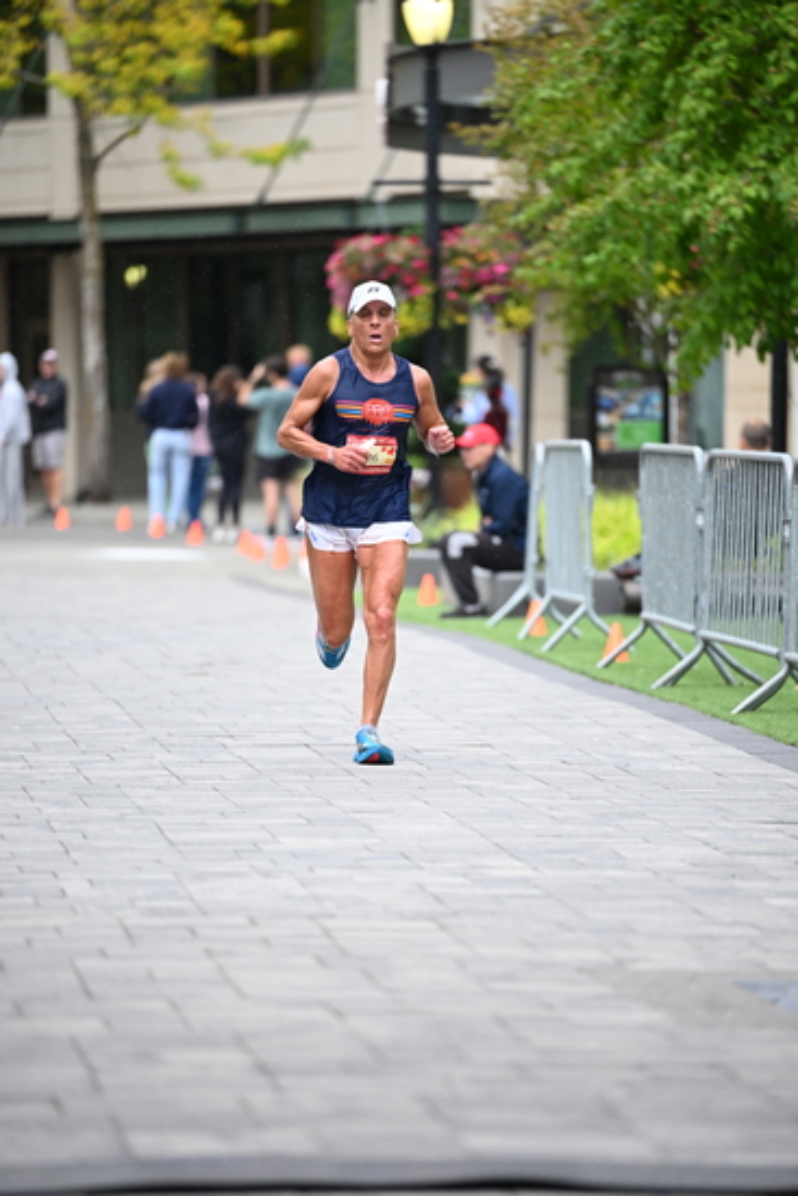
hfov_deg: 6.9
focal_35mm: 200
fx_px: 6645
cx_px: 399
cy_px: 598
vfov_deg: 10.3
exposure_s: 1/1600
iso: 1250
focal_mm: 200
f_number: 2.8
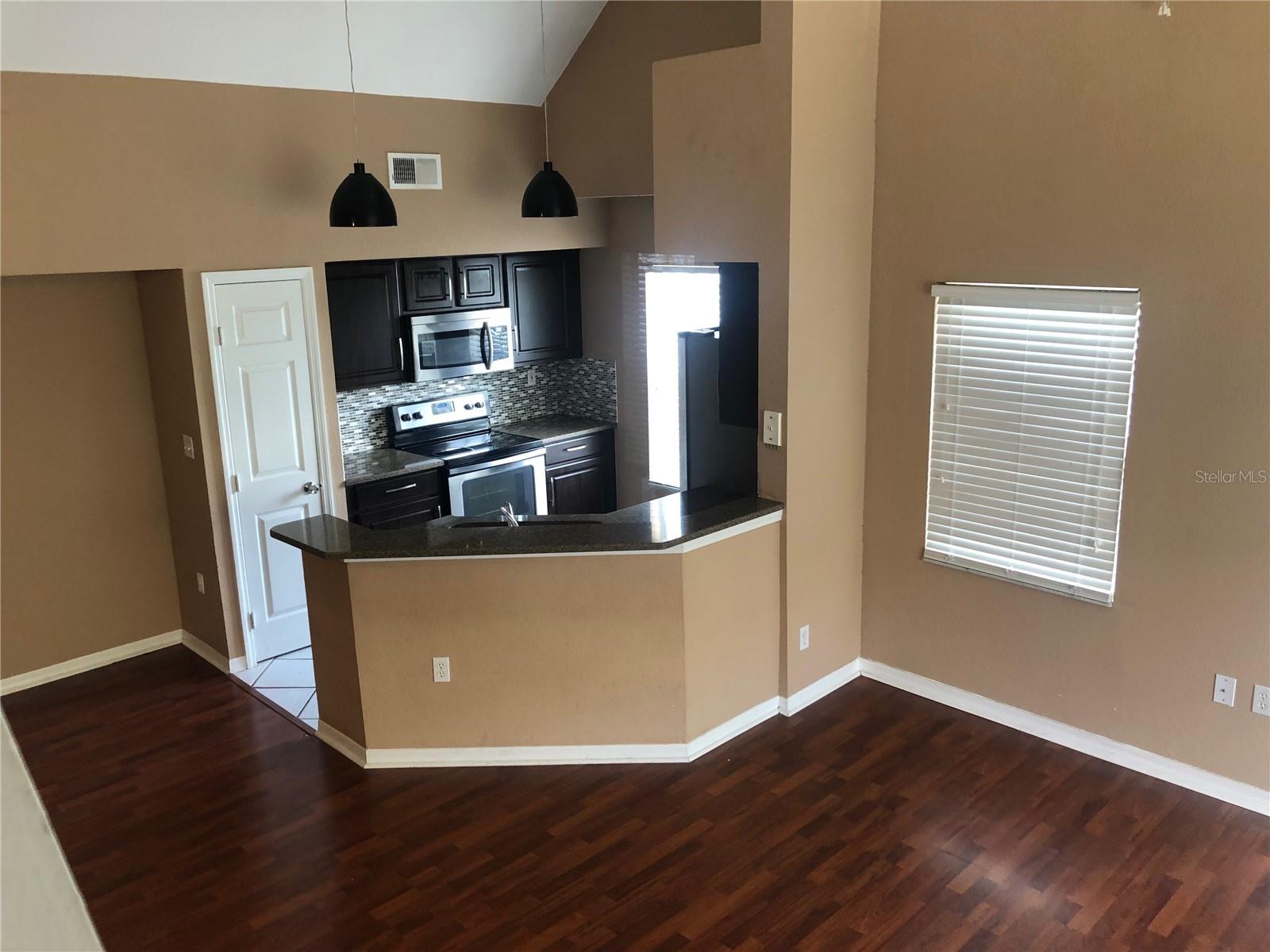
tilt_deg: -14.1
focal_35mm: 28
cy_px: 476
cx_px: 635
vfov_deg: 49.7
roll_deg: +2.1
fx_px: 1027
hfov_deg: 63.4
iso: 40
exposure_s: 1/15
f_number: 1.8
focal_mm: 3.99
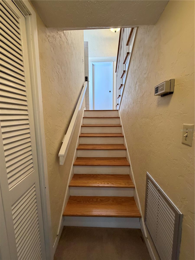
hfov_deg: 85.7
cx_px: 98
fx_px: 105
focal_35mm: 14
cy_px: 130
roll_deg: -0.7
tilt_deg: -6.9
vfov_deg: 102.1
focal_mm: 2.22
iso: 400
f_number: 2.2
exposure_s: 1/60
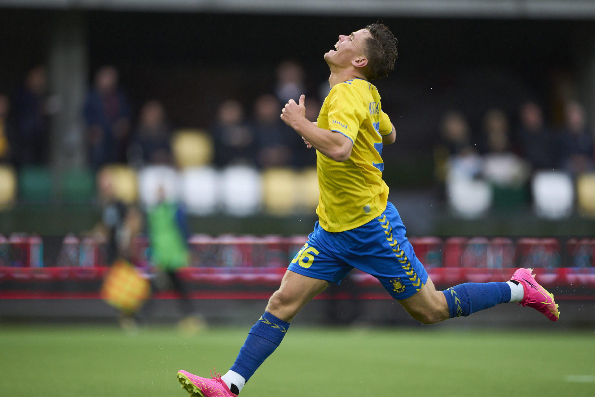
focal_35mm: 400
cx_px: 298
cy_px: 198
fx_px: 6611
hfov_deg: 5.2
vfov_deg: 3.4
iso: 2000
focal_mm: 400
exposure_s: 1/3200
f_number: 2.8
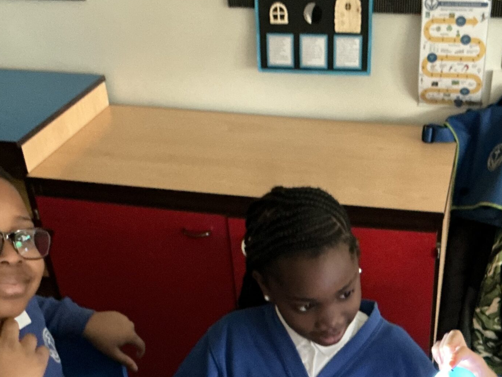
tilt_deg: -35.3
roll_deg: +1.5
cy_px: 310
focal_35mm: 54
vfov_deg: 26.4
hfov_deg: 35.2
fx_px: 783
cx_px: 329
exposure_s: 1/15
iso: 500
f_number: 1.8
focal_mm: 3
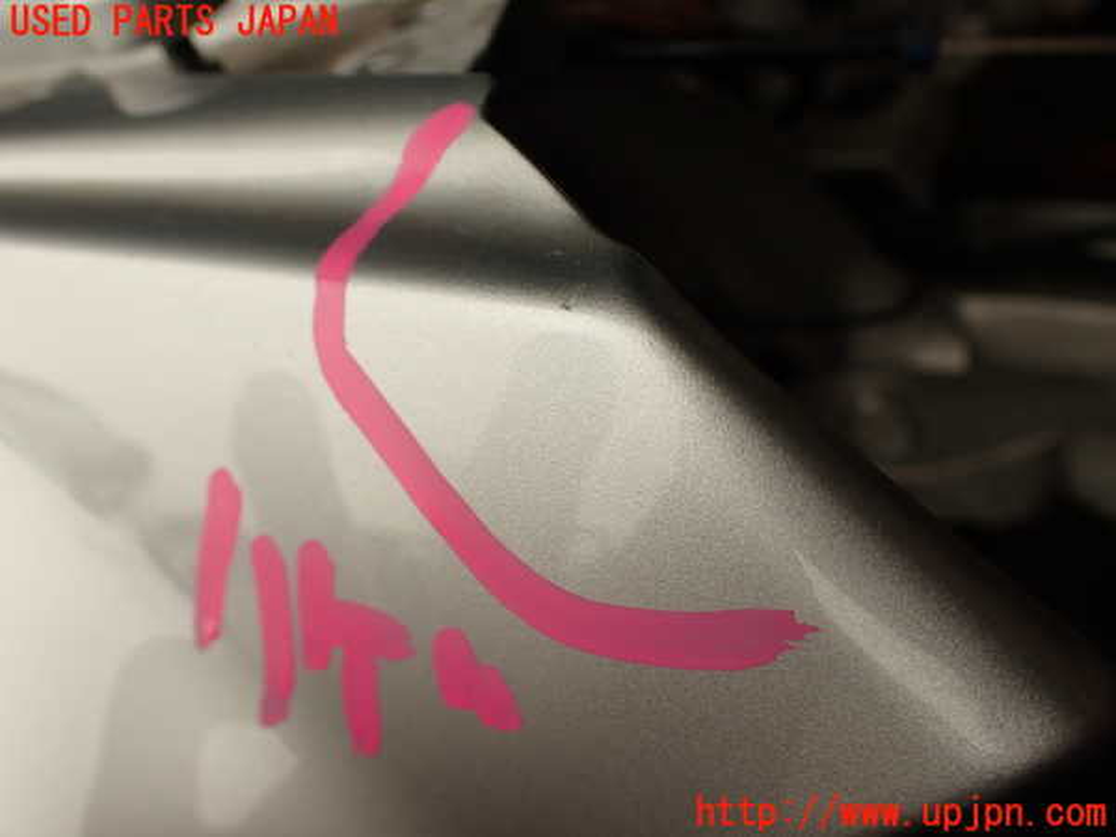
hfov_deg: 56.8
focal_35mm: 32
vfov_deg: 44.2
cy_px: 418
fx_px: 1032
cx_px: 558
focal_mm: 5.79
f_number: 3.2
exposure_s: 1/125
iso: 100
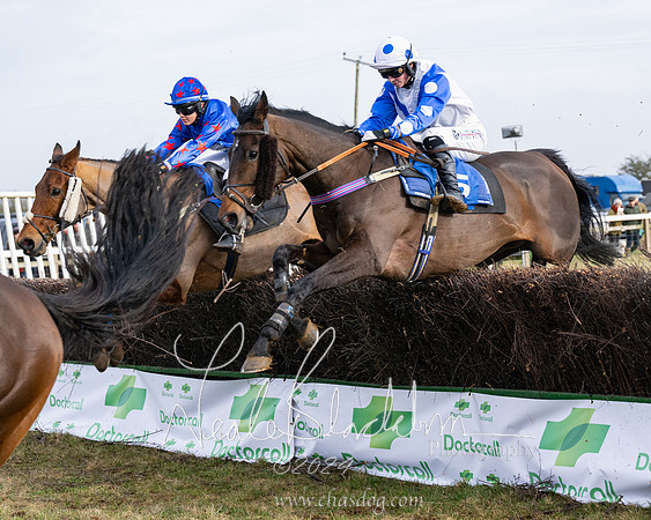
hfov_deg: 20.5
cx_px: 341
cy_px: 246
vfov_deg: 16.5
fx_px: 1797
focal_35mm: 93
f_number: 4
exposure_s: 1/1600
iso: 400
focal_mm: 70
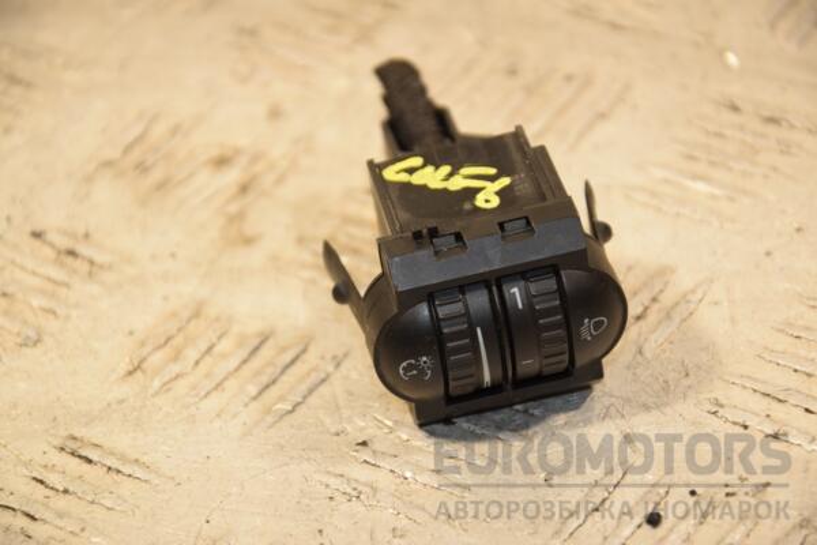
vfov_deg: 8.7
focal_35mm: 158
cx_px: 408
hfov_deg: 13.0
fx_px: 3574
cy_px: 272
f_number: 6.3
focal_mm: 105
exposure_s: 1/200
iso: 800
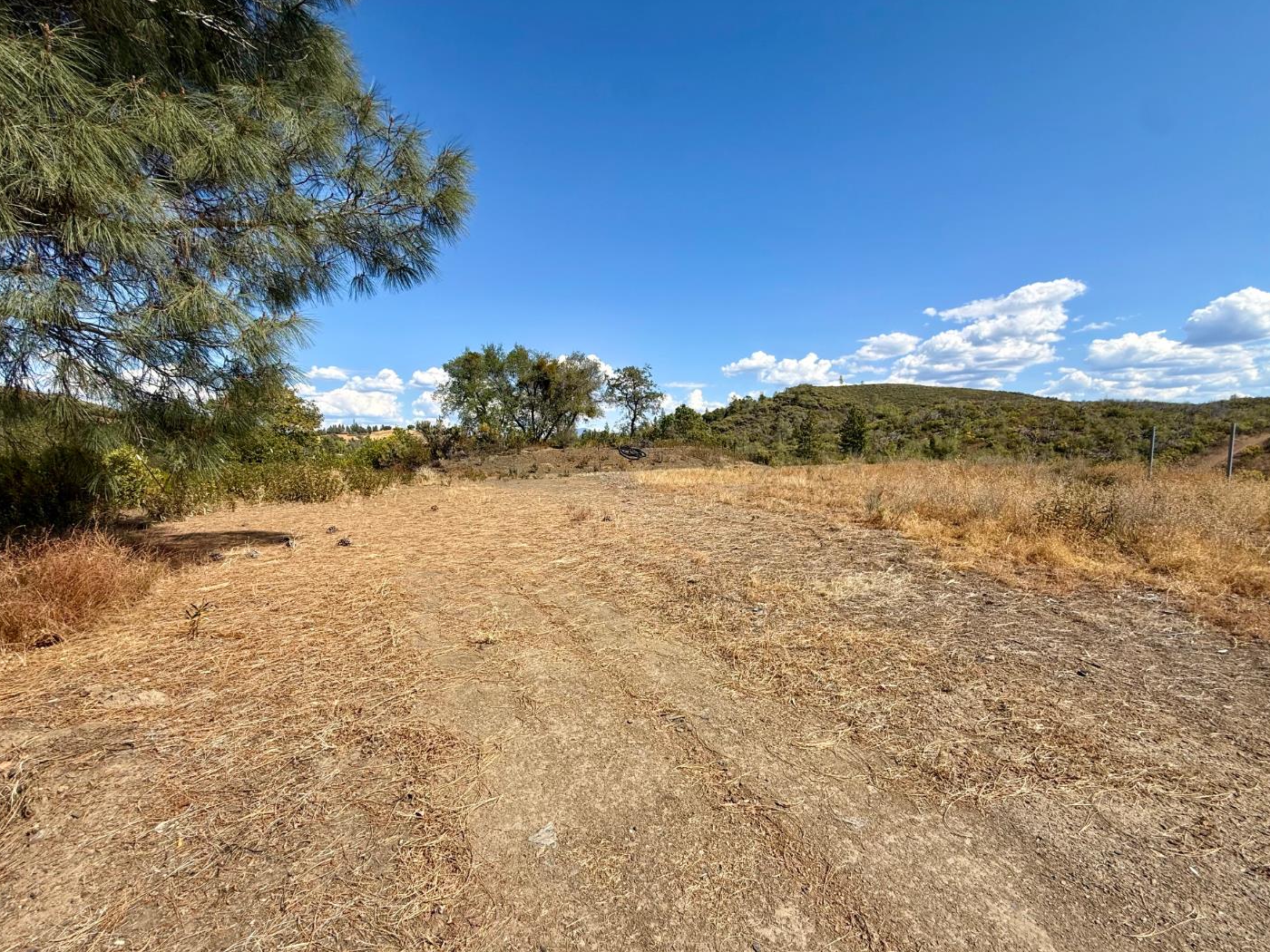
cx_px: 642
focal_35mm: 15
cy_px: 505
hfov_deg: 98.2
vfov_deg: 81.7
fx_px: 550
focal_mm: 2.22
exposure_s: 1/686
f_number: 2.2
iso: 20
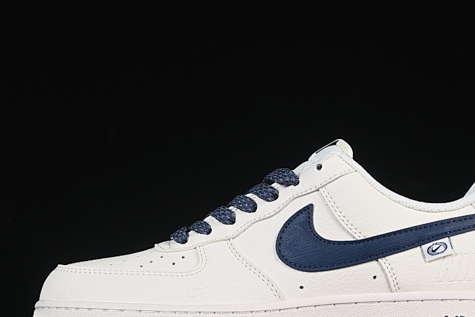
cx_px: 283
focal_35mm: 115
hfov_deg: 17.8
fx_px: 1518
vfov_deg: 11.9
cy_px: 215
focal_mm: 50
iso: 160
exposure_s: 1/80
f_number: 8
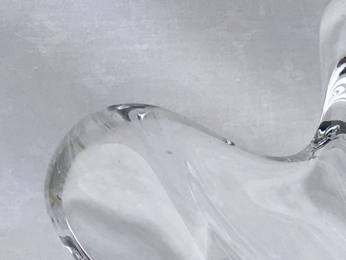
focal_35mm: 116
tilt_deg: -36.2
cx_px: 621
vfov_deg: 12.0
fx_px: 1159
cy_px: 435
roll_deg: -0.9
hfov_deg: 14.8
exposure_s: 1/516
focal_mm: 4.15
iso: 25
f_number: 2.2
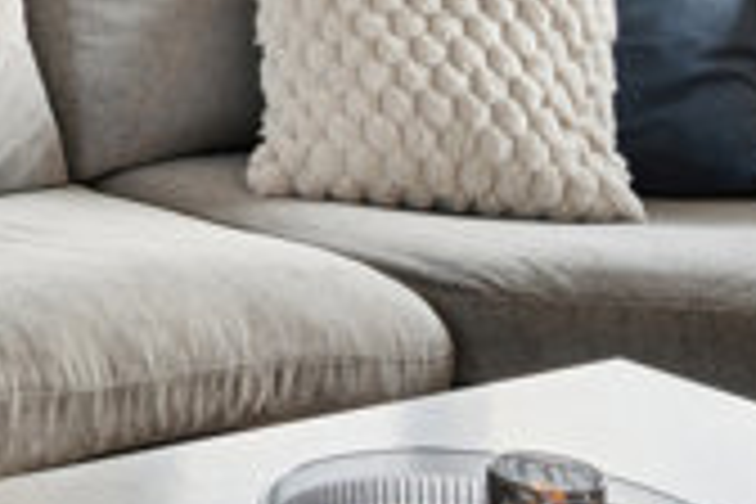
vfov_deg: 11.8
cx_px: -436
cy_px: -389
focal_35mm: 107
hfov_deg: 16.9
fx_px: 2255
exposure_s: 1/15
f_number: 8
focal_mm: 15
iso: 200
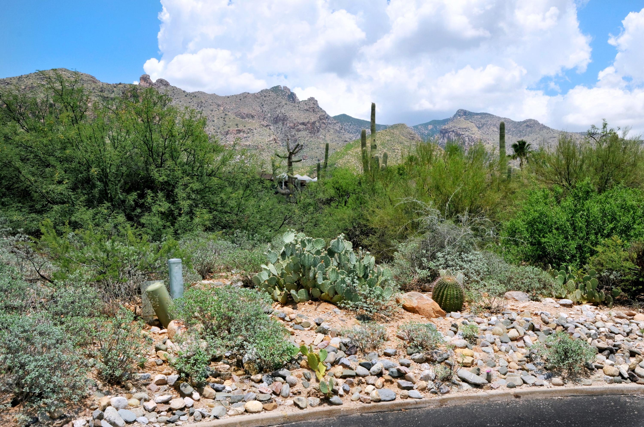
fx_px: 590
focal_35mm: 33
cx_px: 322
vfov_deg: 39.9
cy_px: 214
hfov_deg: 57.3
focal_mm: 22
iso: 320
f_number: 14
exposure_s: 1/320
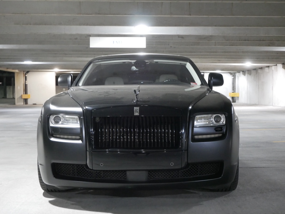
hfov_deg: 38.2
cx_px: 142
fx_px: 412
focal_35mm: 50
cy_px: 107
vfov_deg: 29.1
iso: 3200
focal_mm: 25
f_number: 5
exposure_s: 1/15
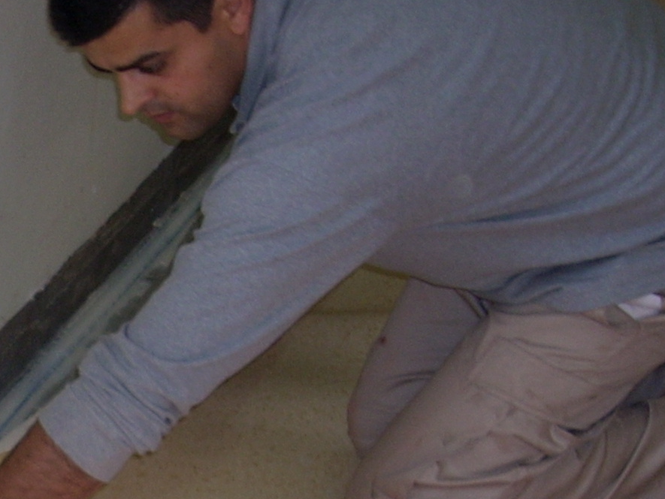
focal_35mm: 133
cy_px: 531
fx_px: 2555
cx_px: -78
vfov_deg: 11.0
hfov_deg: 14.5
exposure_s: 1/30
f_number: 3.1
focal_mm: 7.6
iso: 64
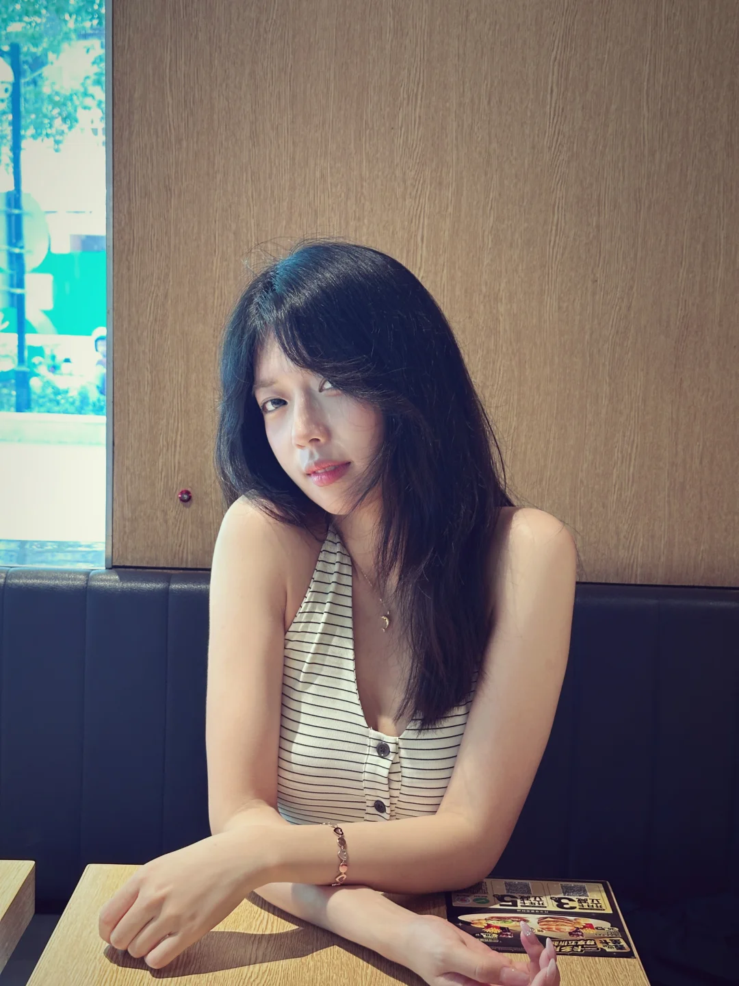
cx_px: 370
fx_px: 1366
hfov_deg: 30.3
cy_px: 493
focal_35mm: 48
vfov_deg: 39.7
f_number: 1.78
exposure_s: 1/33
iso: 200
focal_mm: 6.86
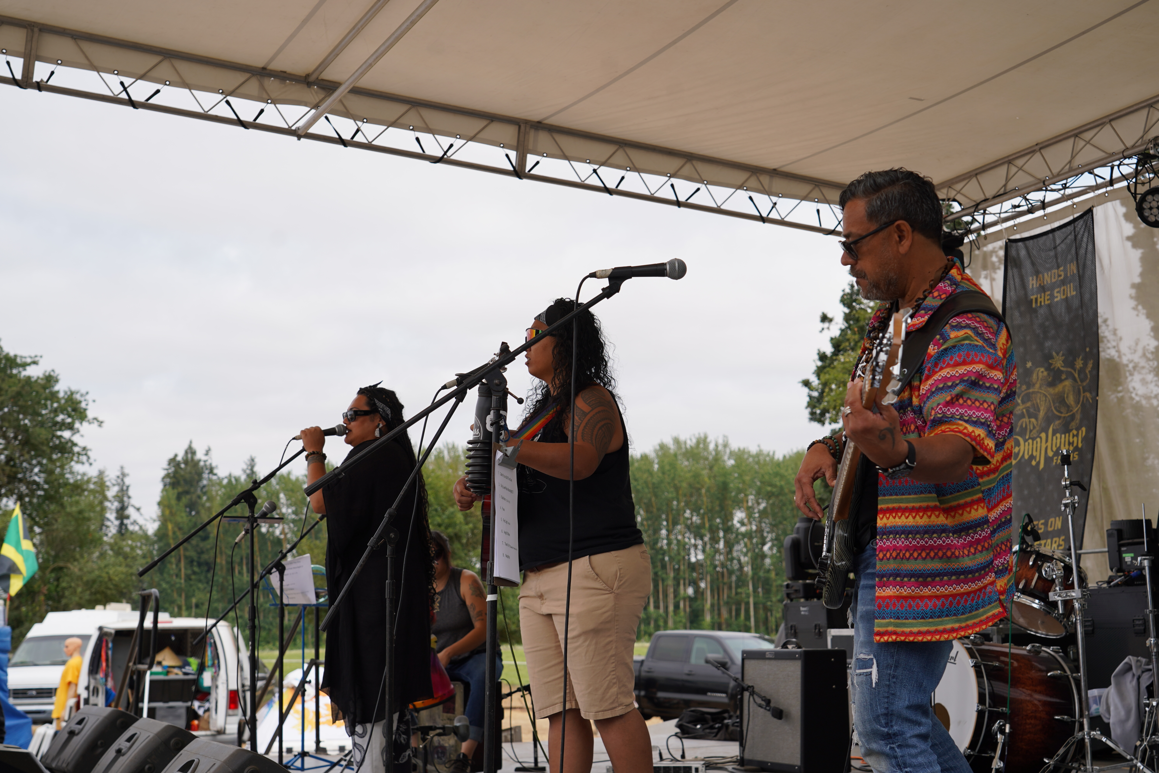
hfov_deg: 41.1
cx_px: 580
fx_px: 1545
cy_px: 386
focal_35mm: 48
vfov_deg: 28.1
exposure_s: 1/320
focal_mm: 48
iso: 100
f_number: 5.6
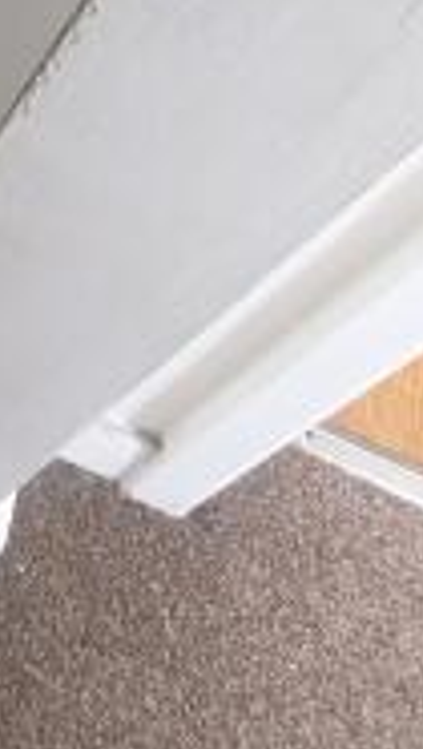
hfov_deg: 12.8
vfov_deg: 23.5
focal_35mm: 72
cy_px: -368
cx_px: -600
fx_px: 1432
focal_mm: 2.23
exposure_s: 1/15
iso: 899
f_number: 1.95
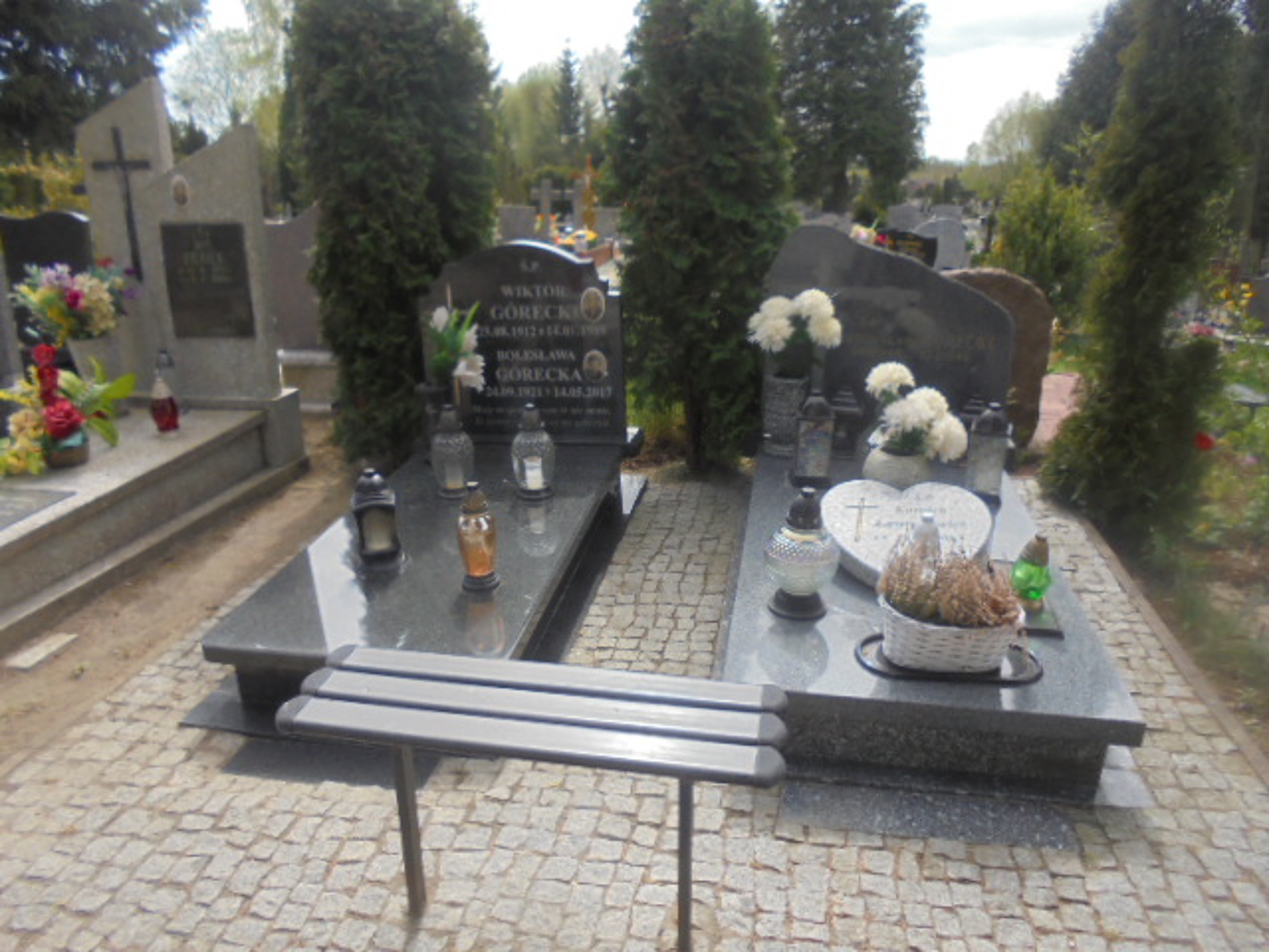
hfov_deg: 67.3
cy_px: 476
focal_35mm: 26
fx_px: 953
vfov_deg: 53.1
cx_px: 634
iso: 100
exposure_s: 1/500
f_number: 3.5
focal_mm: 4.6
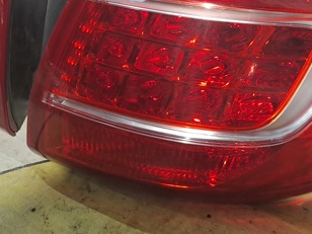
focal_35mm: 52
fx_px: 469
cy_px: 9
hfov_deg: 36.0
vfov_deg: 26.7
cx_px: 232
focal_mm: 4.65
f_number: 1.8
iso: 250
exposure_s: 1/50
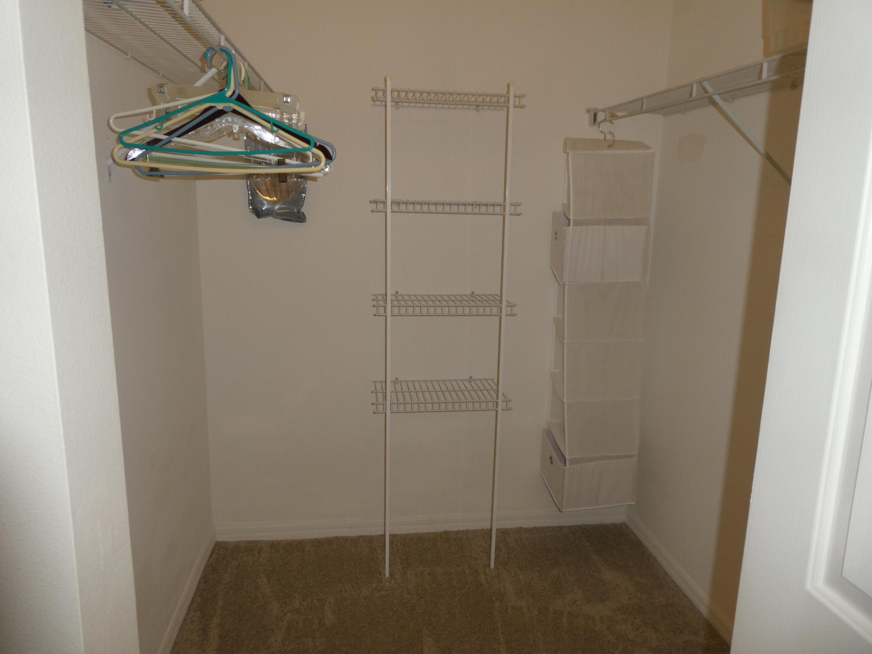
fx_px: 605
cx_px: 436
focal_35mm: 24
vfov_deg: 56.8
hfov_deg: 71.6
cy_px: 327
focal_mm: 4.3
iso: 125
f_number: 3.3
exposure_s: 1/60
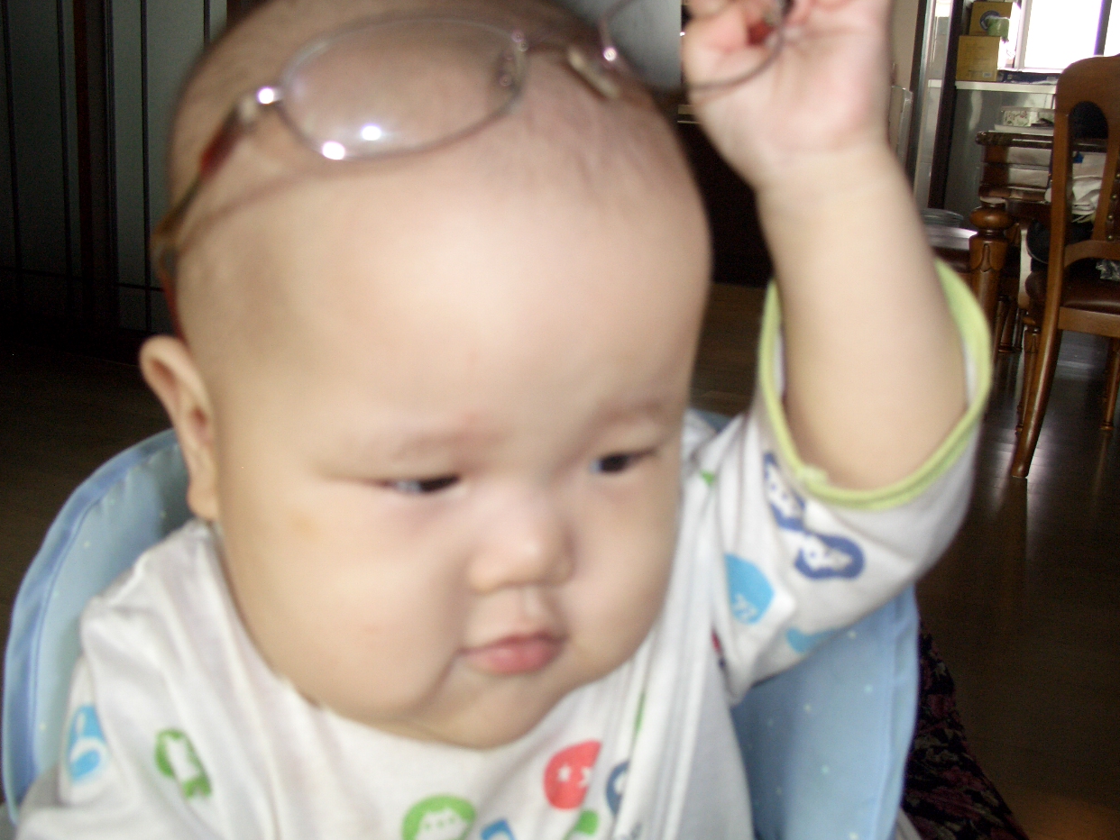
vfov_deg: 41.8
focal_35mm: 34
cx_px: 573
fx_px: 1100
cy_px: 426
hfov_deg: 53.9
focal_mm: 7.1
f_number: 2.8
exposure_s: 1/60
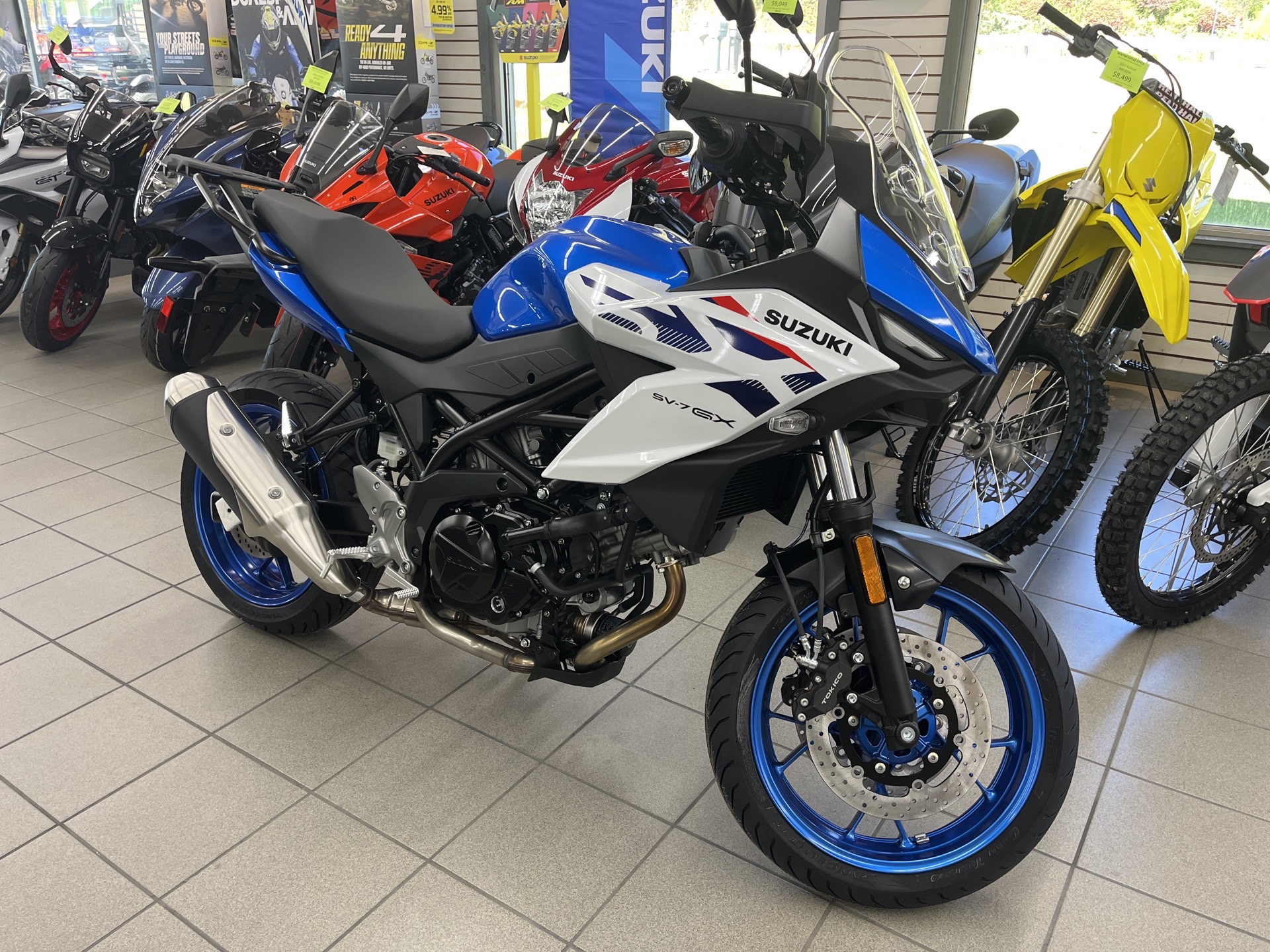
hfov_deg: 67.3
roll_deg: +0.2
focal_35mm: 26
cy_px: 476
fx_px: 954
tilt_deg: -23.8
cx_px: 635
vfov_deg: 53.1
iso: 100
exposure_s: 1/60
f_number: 1.6
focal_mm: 5.1
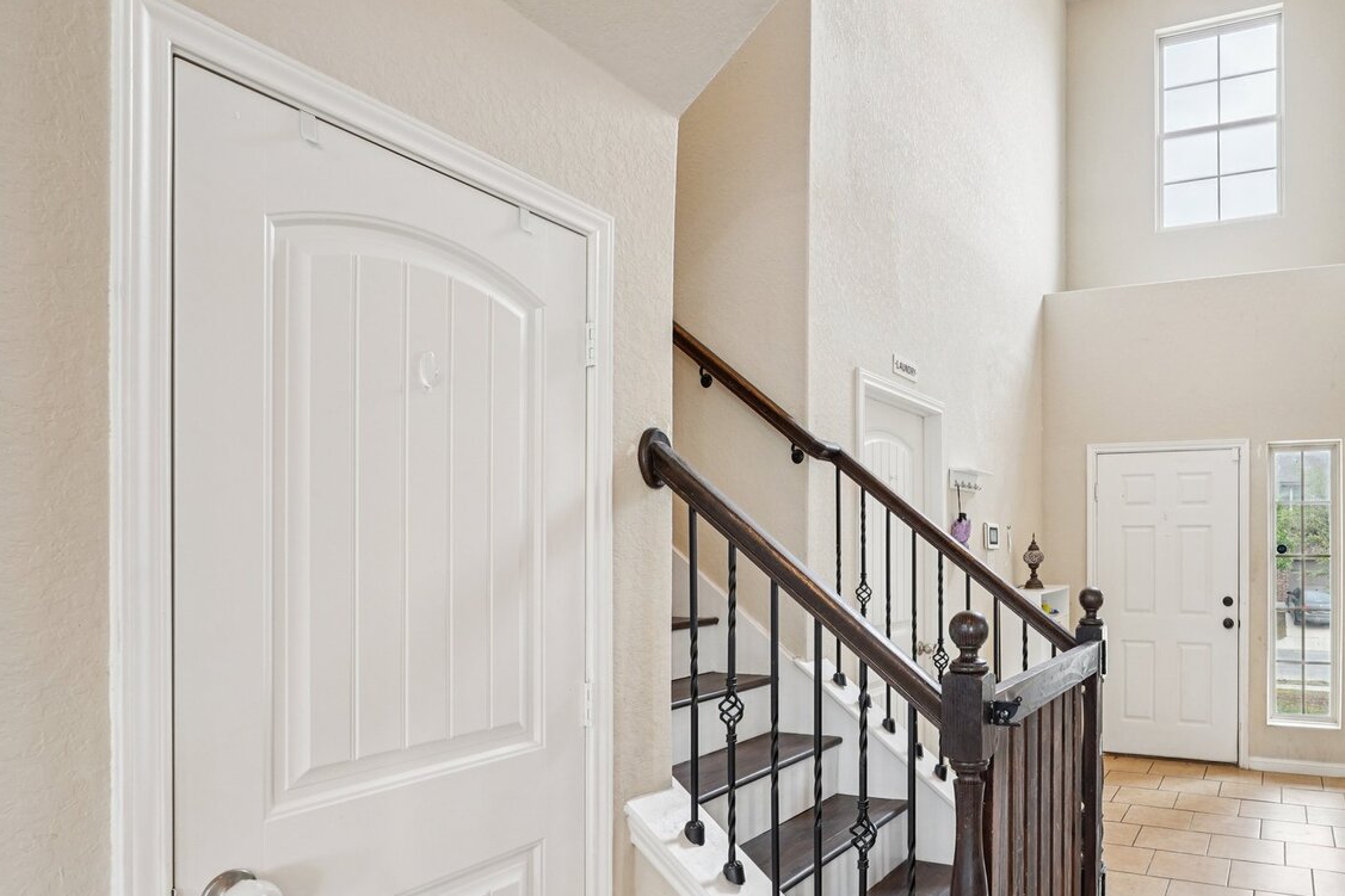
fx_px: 859
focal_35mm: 23
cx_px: 940
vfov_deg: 54.6
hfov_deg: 72.8
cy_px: 546
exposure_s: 1/20
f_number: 8
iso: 400
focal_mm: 16
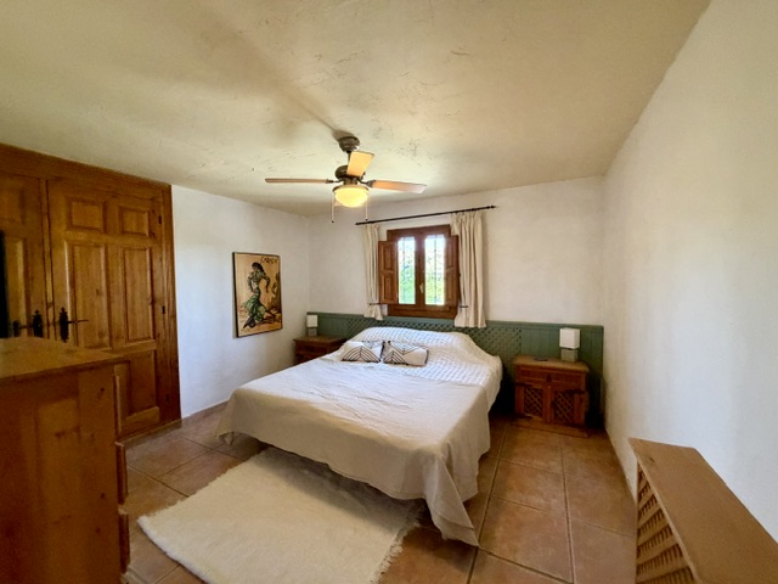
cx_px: 389
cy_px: 292
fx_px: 315
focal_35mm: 14
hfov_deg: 102.1
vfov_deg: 85.7
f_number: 2.2
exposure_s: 1/50
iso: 400
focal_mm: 2.22
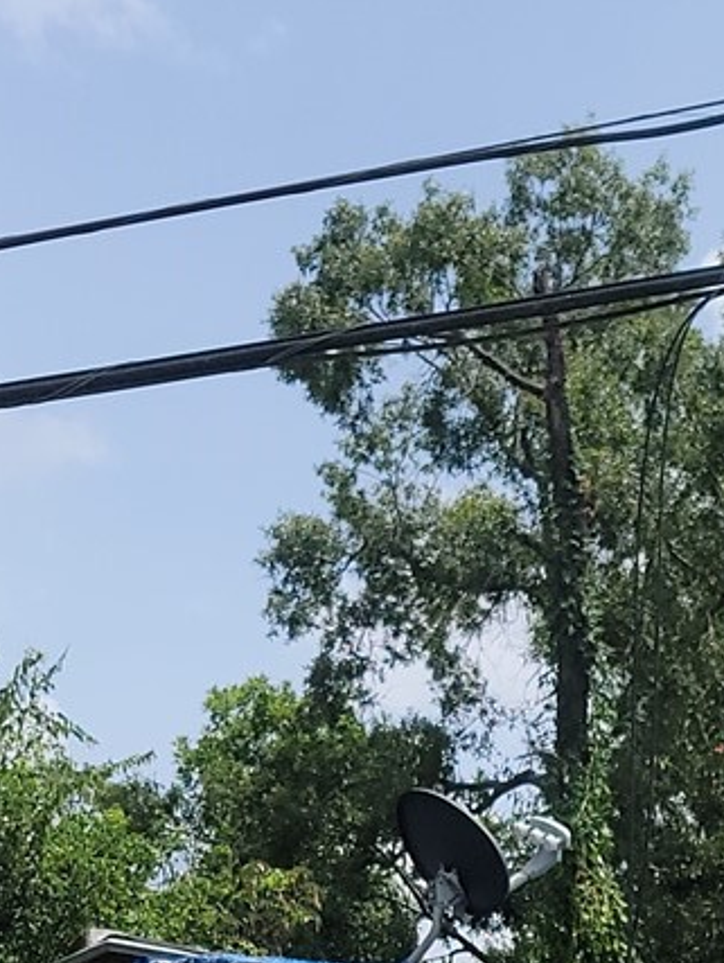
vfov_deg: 15.1
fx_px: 3202
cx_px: 889
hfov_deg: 12.6
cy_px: 1653
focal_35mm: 115
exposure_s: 1/947
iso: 16
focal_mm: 6.7
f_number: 1.8
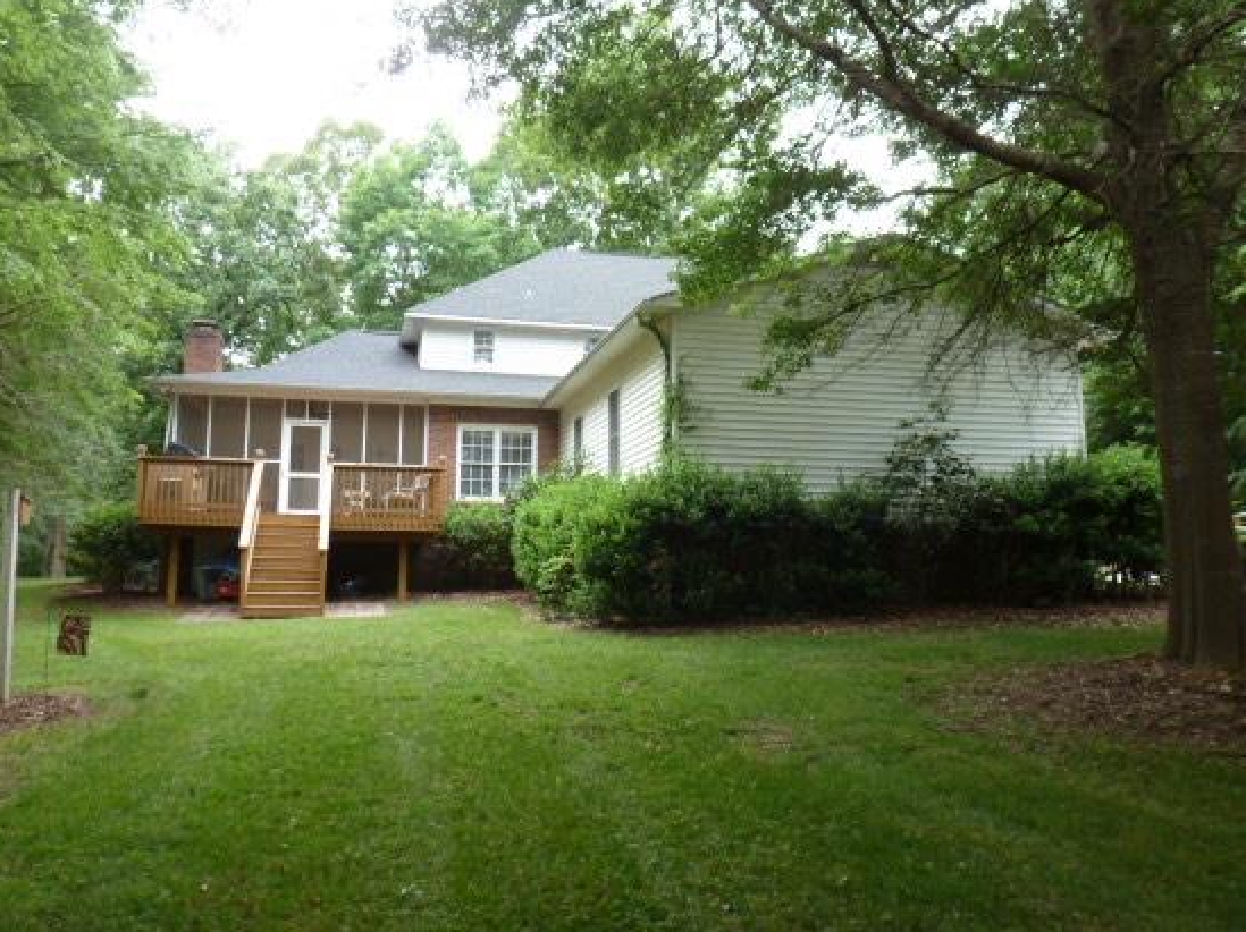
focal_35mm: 28
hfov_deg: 63.4
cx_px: 574
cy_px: 426
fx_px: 1007
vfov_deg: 49.6
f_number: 3.3
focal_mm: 4.3
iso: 100
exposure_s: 1/60
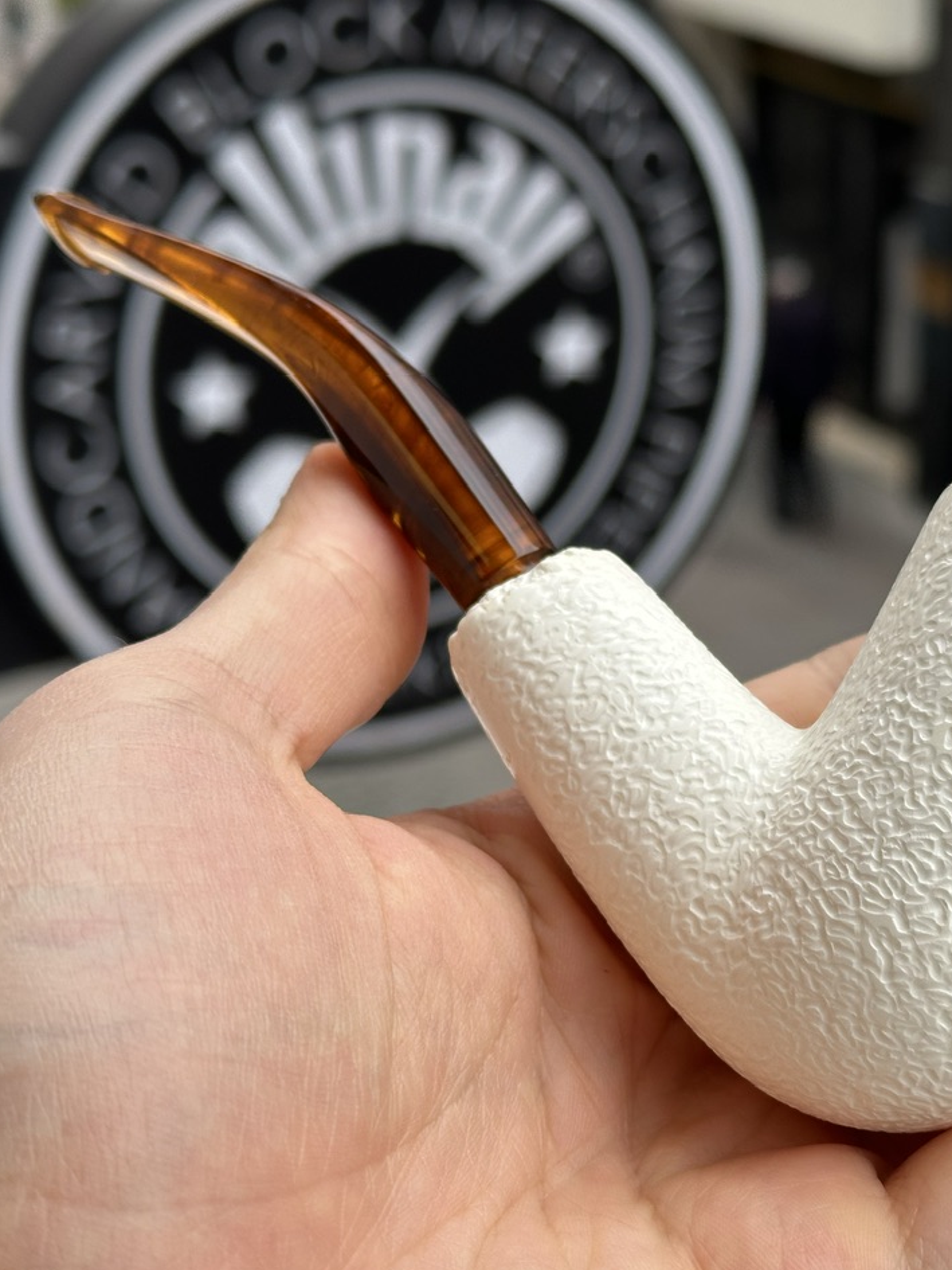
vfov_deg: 29.8
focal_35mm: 65
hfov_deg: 22.3
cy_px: 644
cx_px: 736
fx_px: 2383
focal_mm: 6.86
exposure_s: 1/1272
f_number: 1.78
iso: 64
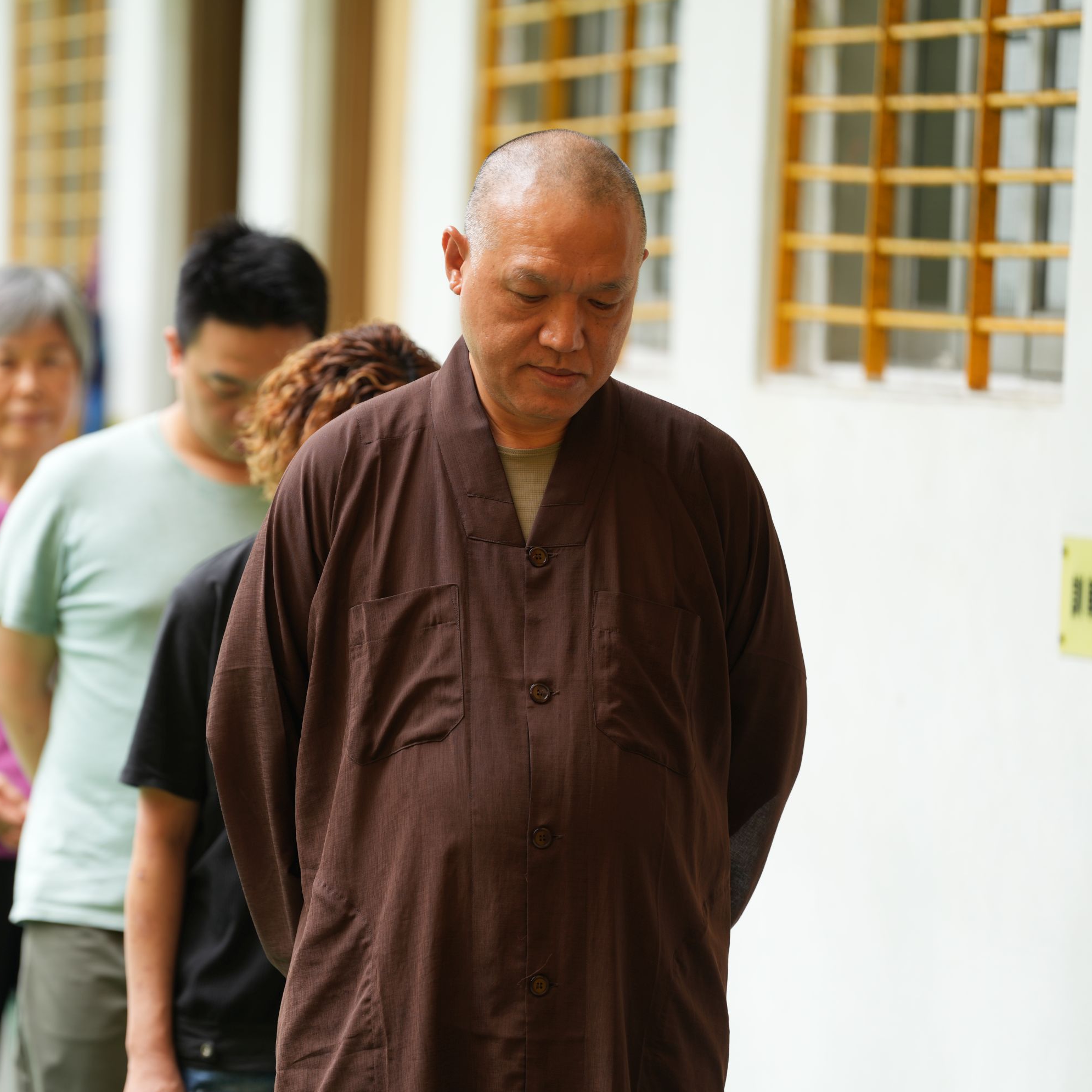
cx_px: 272
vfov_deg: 7.7
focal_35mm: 228
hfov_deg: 7.7
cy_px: 548
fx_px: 8137
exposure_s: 1/160
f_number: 3.2
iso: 100
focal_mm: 178
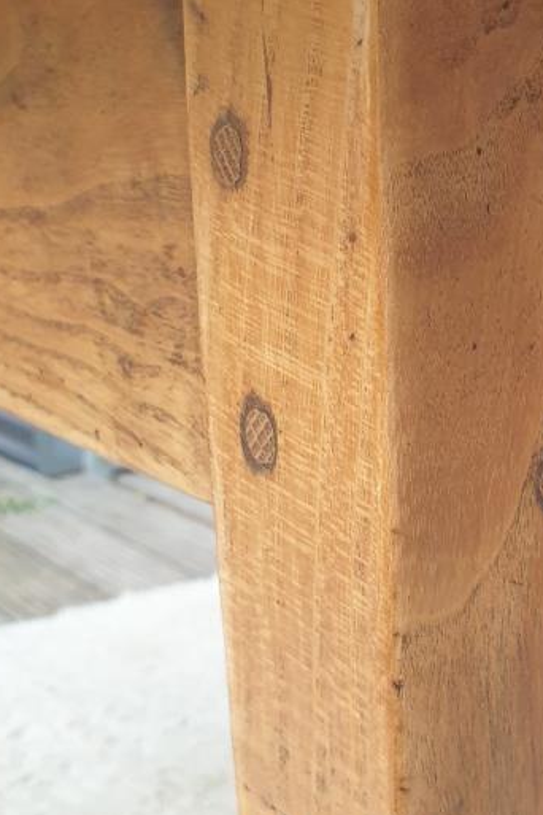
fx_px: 1222
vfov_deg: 36.9
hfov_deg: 24.5
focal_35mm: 54
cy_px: 380
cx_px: 464
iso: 200
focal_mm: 4.3
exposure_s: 1/60
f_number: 2.4
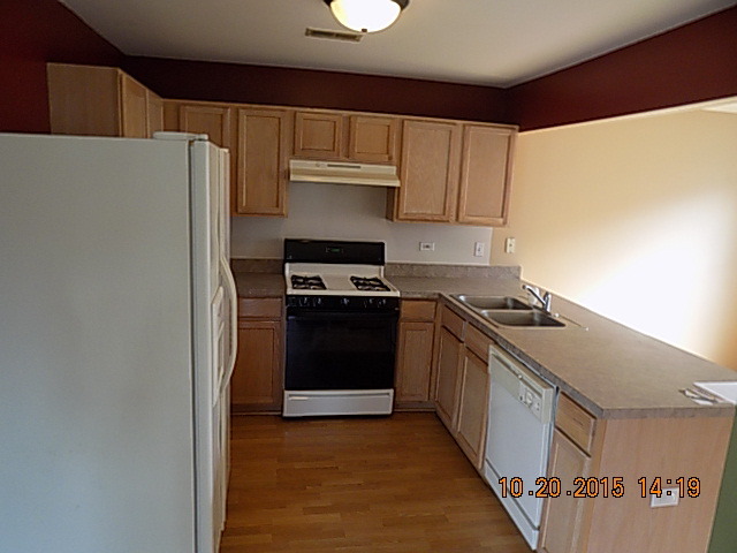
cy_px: 276
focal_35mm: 24
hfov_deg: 71.6
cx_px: 368
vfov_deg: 56.8
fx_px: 511
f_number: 3.1
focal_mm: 4.3
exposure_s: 1/30
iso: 160
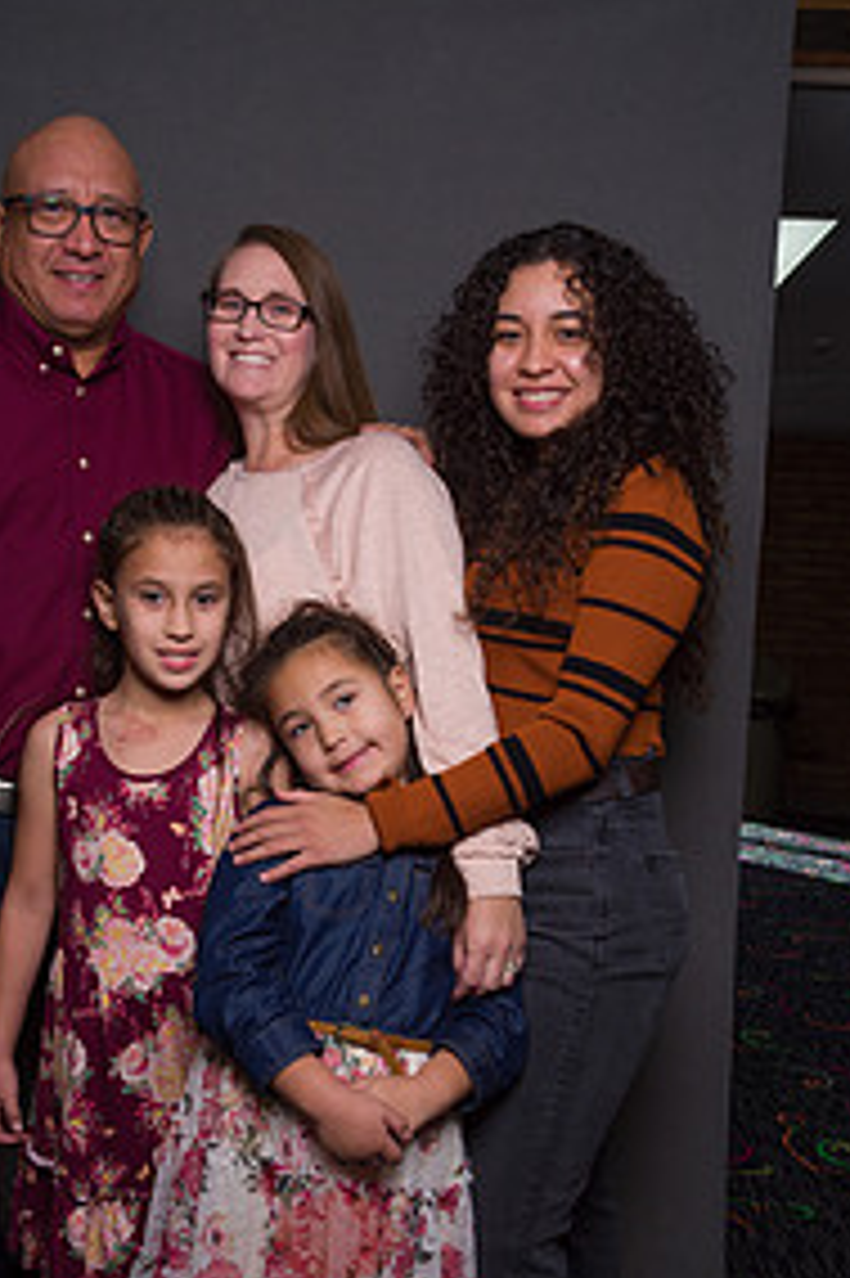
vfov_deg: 50.2
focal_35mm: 38
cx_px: 297
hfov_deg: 34.7
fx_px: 1347
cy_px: 806
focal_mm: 24
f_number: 7.1
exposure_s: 1/125
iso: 100
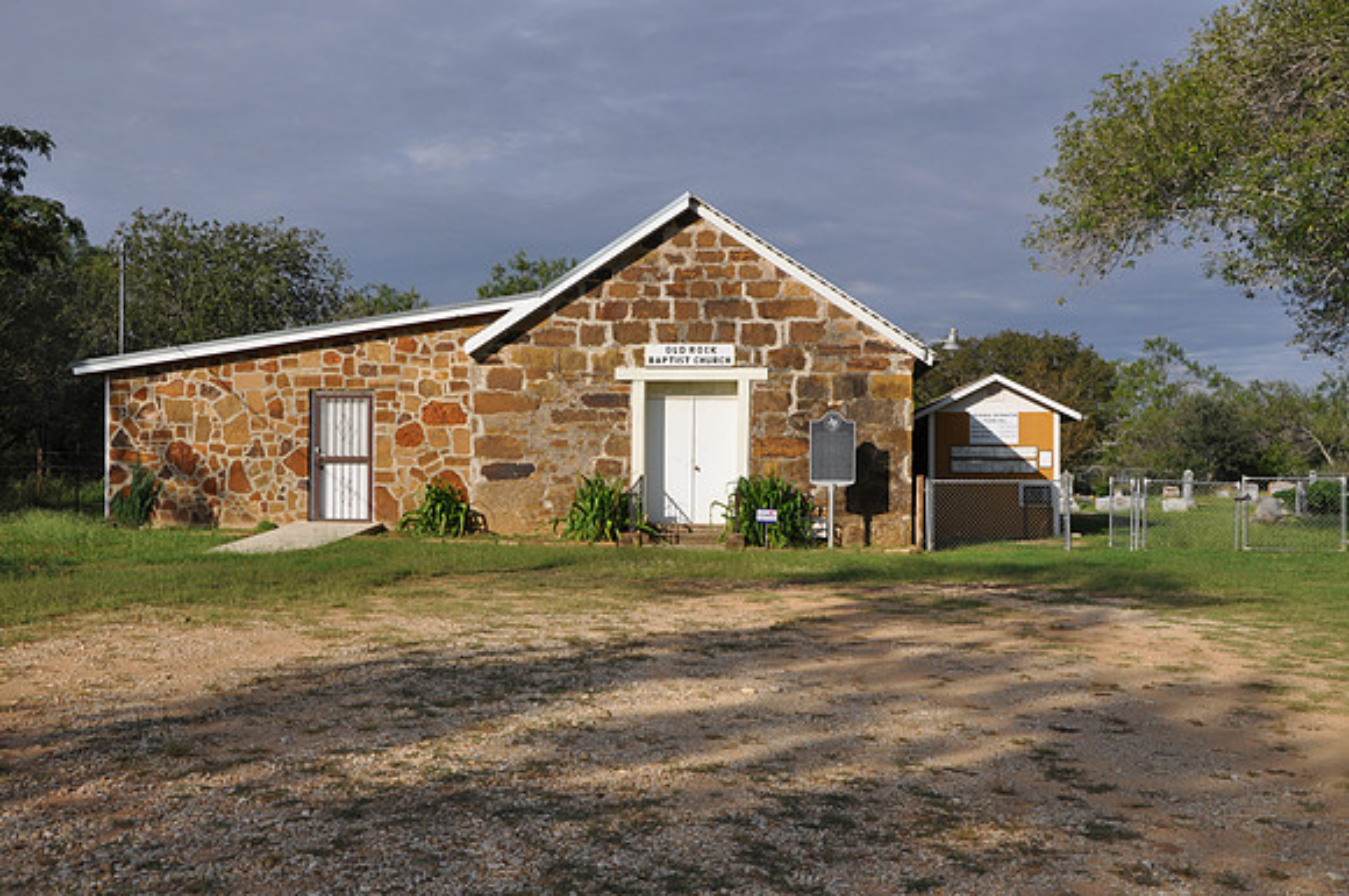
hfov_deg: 49.6
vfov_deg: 34.1
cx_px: 674
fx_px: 1459
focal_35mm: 39
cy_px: 448
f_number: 10
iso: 200
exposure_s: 1/400
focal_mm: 26
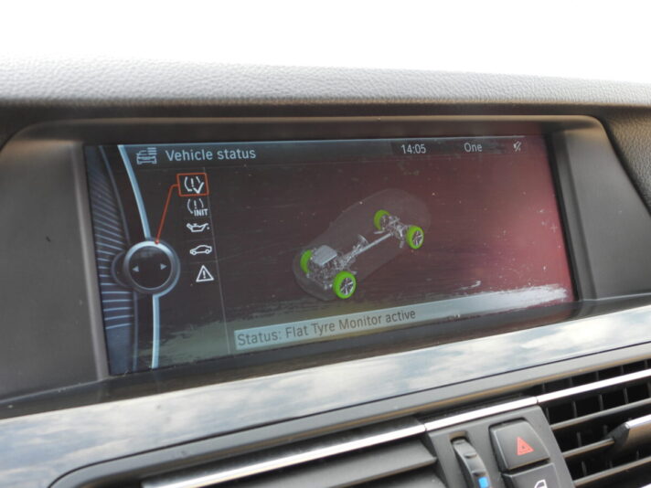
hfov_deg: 49.0
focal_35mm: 38
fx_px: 715
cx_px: 326
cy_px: 244
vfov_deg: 37.7
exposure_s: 1/50
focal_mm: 6.8
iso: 100
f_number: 3.2
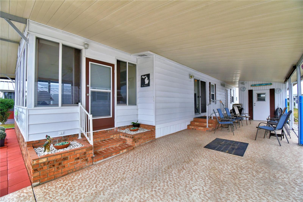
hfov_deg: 100.4
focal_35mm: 15
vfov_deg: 77.3
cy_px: 101
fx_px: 126
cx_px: 152
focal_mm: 10
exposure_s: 1/125
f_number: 9
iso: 400
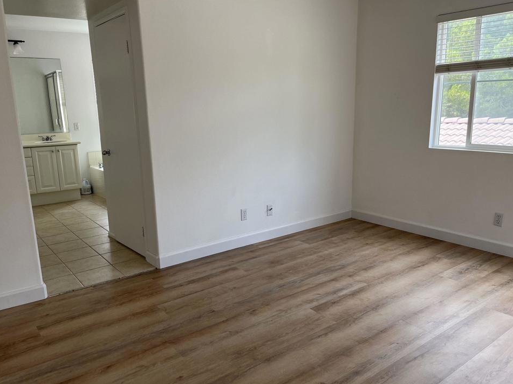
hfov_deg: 63.4
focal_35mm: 28
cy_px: 204
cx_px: 245
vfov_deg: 49.7
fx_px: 415
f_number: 1.6
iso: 50
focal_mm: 5.1
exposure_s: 1/177
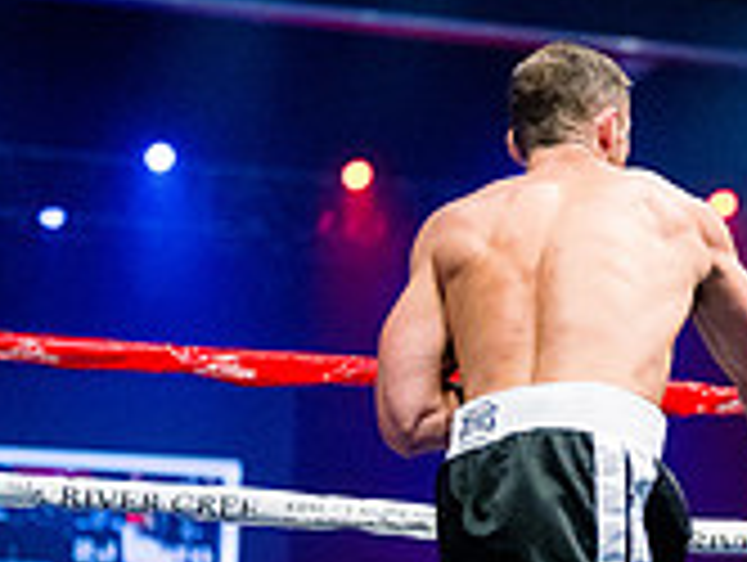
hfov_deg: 11.3
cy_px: 398
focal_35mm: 168
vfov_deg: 8.9
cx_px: 1107
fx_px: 3631
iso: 6400
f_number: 1.4
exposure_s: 1/1600
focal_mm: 50
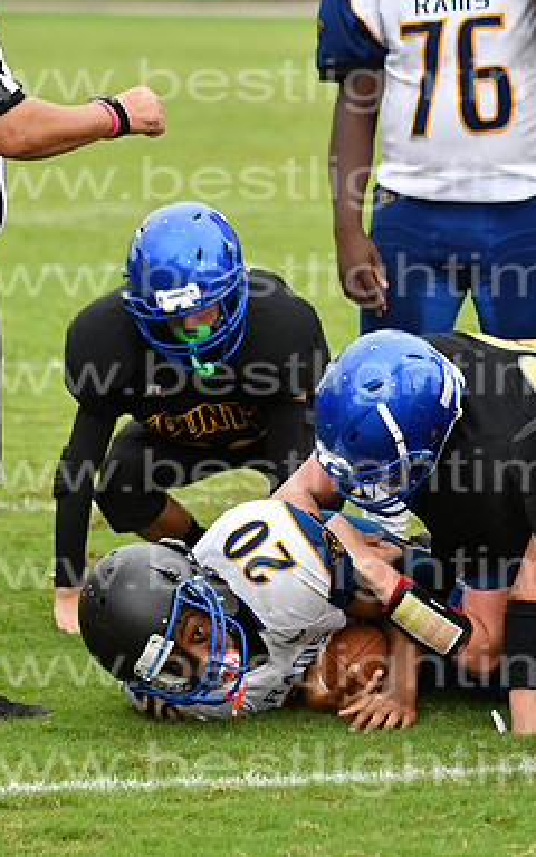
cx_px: 440
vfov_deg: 6.5
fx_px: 7549
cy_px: 427
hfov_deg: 4.1
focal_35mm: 323
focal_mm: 140
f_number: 3.5
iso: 800
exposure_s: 1/2000
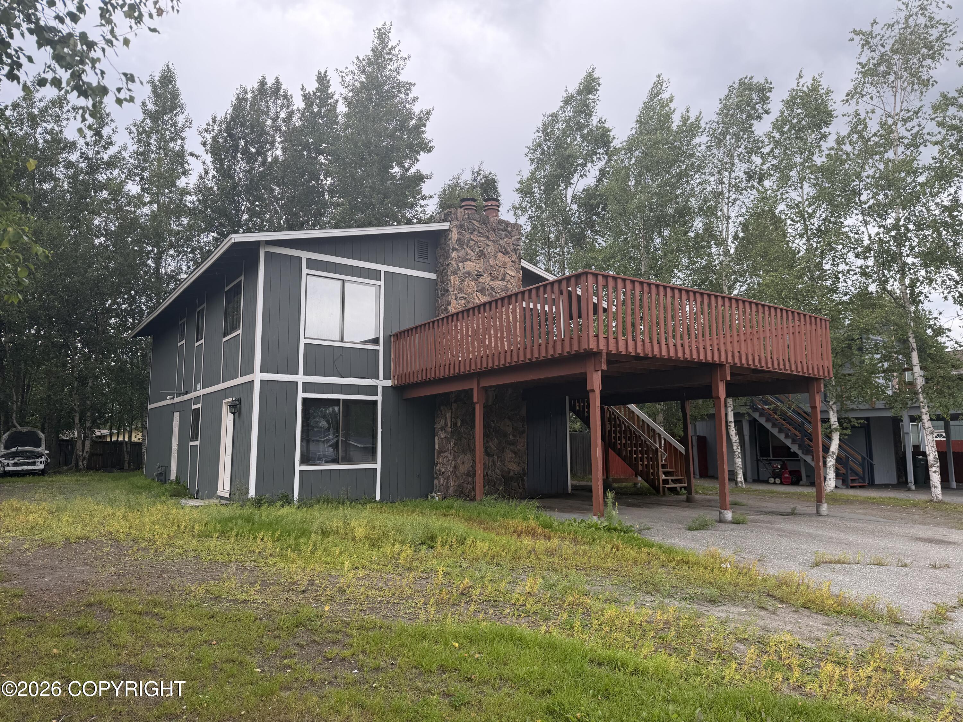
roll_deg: +0.4
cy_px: 361
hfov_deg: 71.6
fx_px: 668
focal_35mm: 24
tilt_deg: +6.5
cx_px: 482
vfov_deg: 56.8
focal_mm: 6.76
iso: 80
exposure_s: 1/322
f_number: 1.78
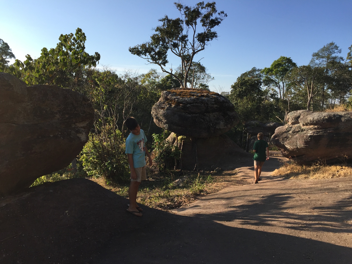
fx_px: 295
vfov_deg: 48.2
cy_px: 132
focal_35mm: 29
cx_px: 176
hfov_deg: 61.7
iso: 32
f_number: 2.2
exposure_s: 1/1364
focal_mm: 4.15
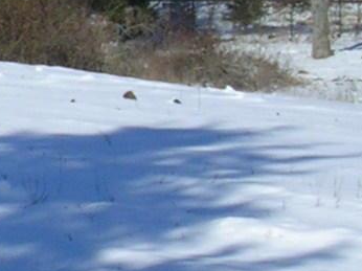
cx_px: -417
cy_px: 7
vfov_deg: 6.6
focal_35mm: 225
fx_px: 2351
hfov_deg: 8.3
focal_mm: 5.8
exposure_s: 1/597
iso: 50
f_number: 5.6
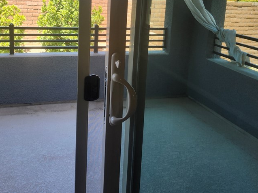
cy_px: 47
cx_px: 95
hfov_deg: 49.6
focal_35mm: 37
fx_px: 276
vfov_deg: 37.6
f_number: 1.8
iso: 32
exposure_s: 1/180
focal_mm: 5.54
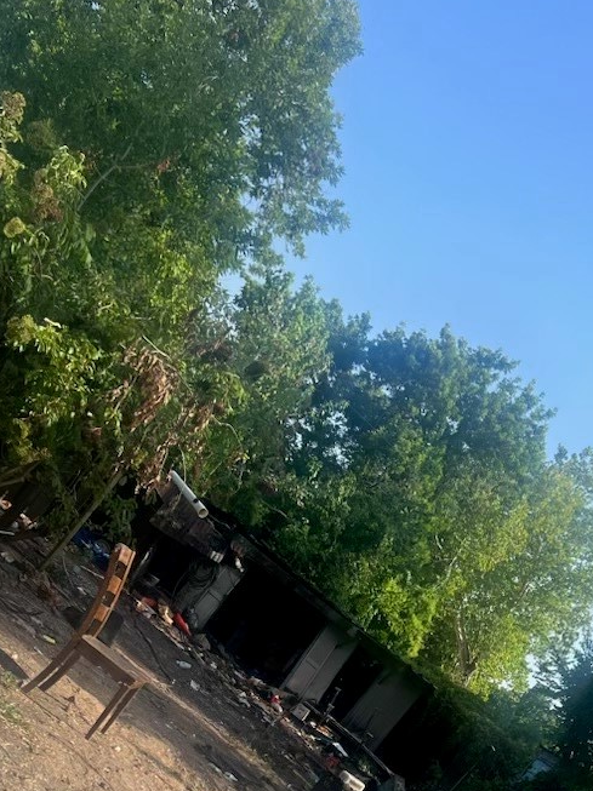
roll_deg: -38.8
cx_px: 344
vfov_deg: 35.4
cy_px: 707
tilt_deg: -1.3
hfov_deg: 28.5
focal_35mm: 51
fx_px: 1166
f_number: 1.5
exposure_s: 1/2353
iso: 50
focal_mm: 5.7
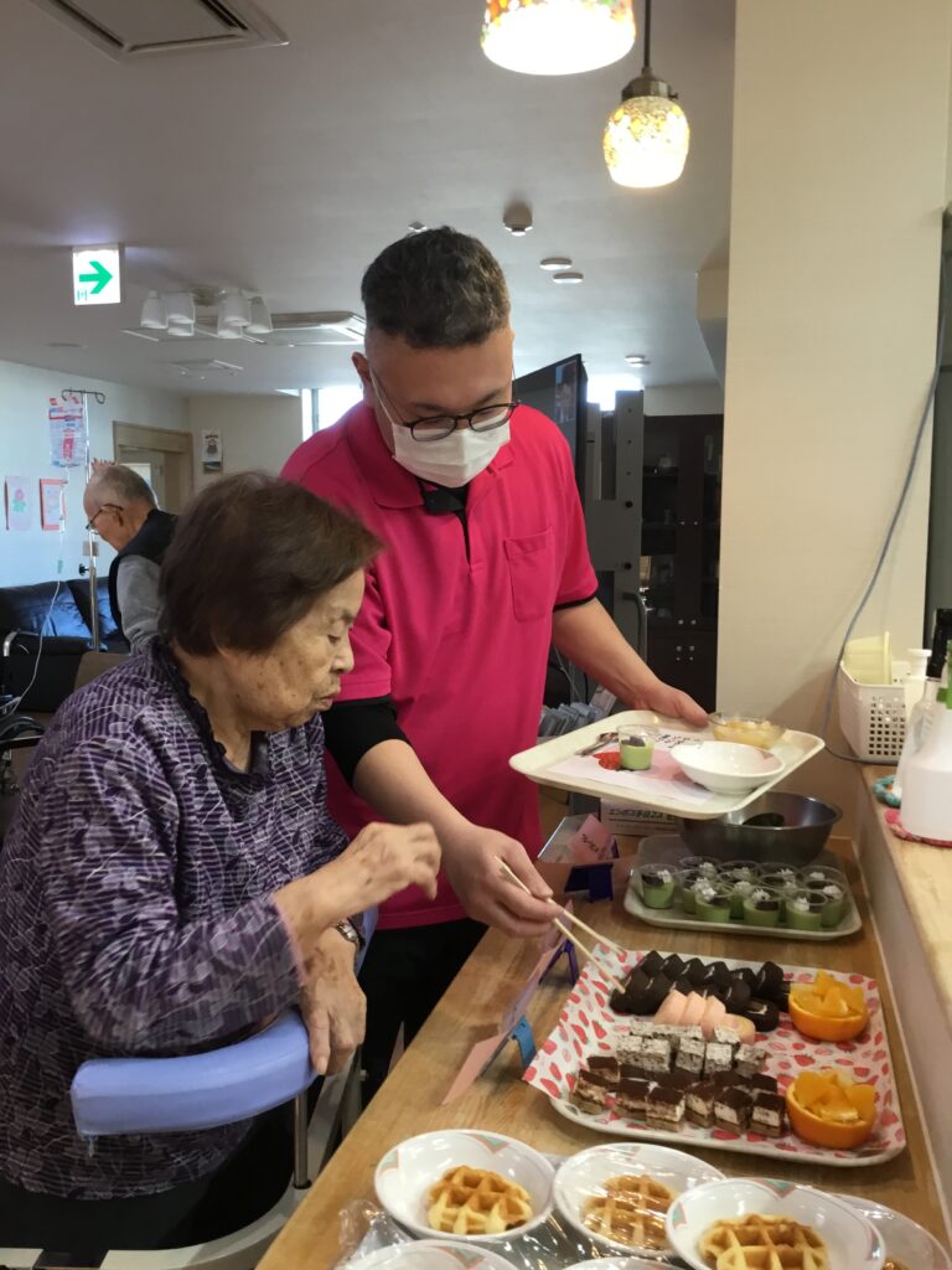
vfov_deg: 58.4
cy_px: 635
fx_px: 1137
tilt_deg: -8.4
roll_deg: +0.7
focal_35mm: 31
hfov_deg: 45.4
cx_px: 476
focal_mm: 3.3
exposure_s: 1/30
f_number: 2.4
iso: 50
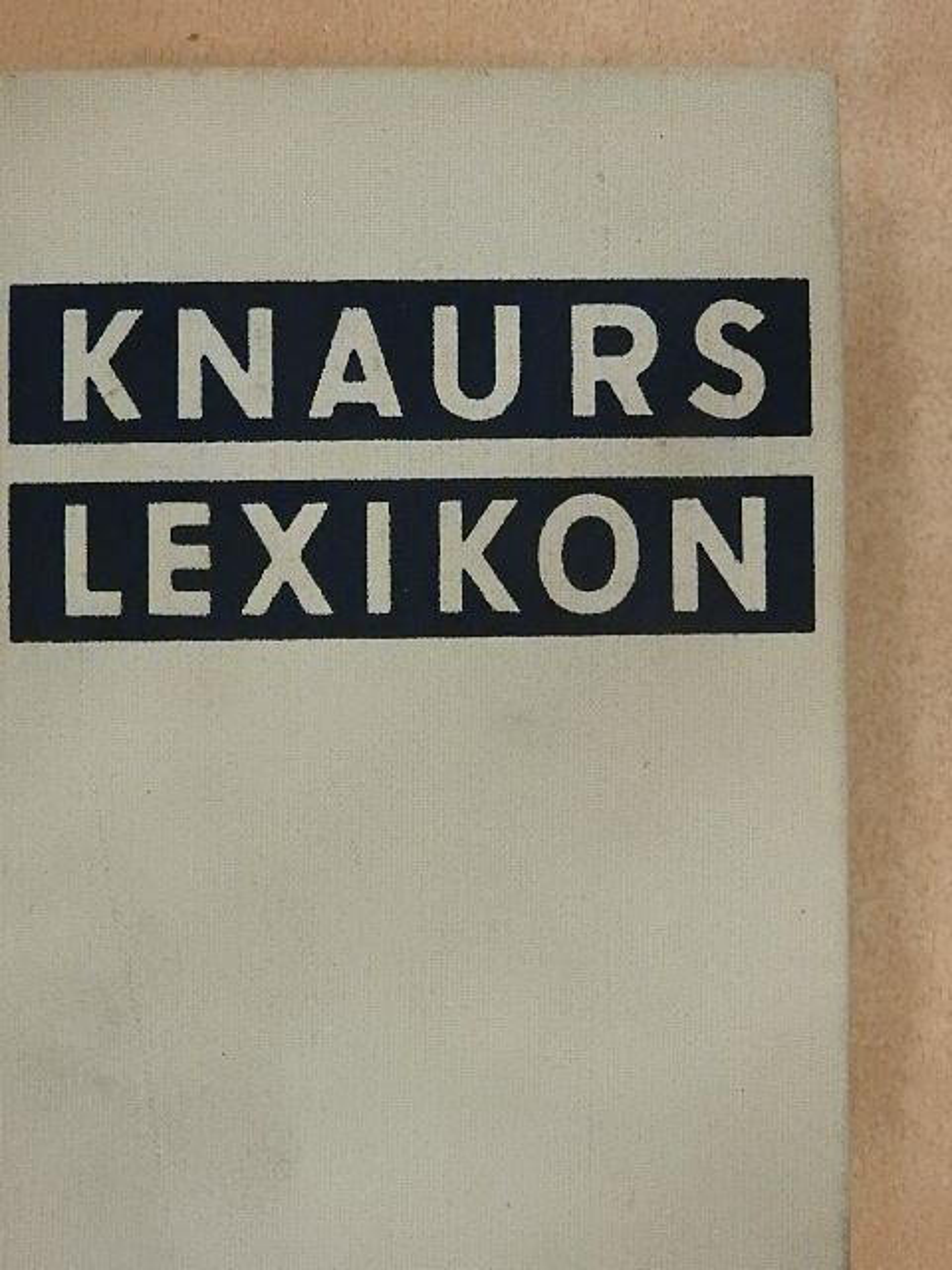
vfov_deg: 38.2
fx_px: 1833
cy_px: 635
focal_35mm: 50
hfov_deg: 29.1
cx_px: 476
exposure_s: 1/80
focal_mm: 9
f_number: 4
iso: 1600
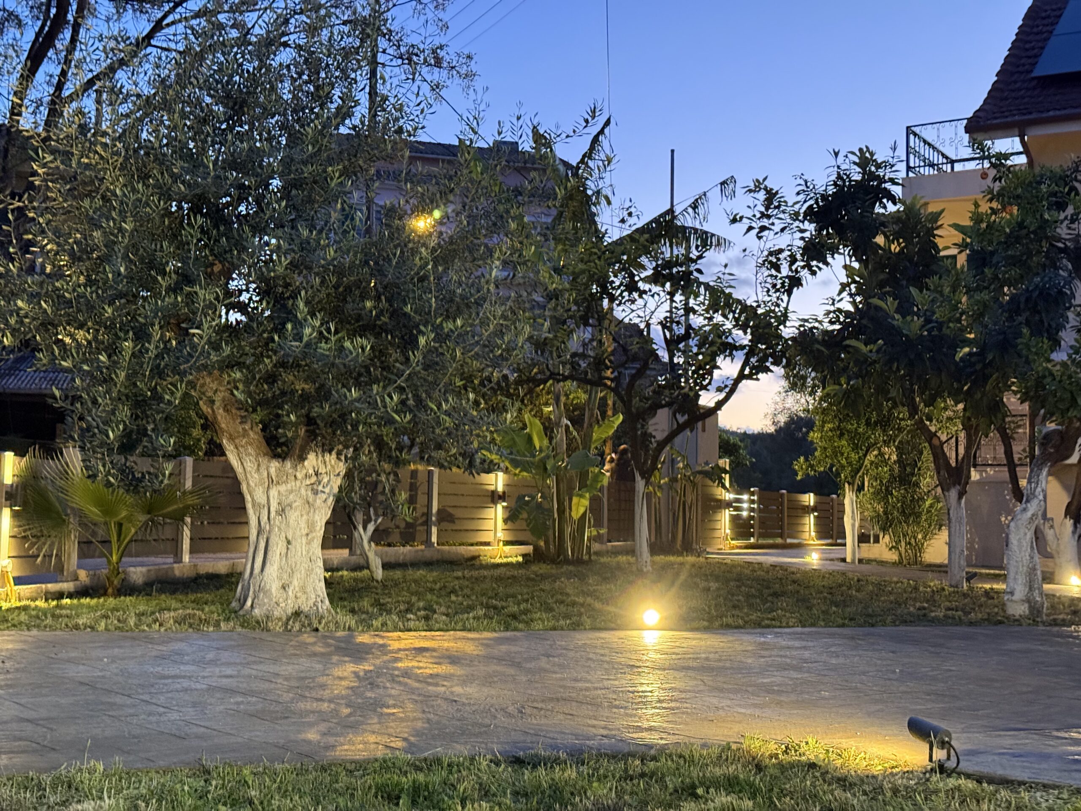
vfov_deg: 30.3
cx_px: 540
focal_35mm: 48
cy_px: 406
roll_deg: -1.0
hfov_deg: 39.7
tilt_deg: +4.6
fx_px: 1499
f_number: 1.78
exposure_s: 1/33
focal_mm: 6.76
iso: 500
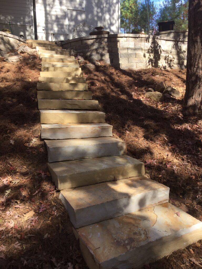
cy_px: 134
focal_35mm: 29
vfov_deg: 61.7
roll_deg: +0.6
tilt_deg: -8.3
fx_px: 226
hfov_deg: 48.2
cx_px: 101
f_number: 2.2
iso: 32
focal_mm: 4.15
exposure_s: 1/408
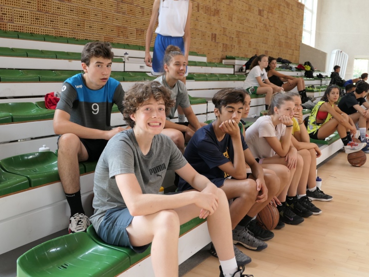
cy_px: 138
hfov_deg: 47.9
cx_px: 184
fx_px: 416
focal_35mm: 39
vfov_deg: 36.8
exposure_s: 1/80
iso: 320
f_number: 2.8
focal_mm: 13
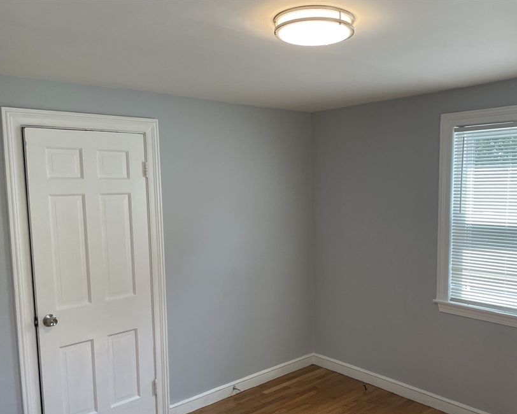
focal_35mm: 32
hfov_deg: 55.3
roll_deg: +2.1
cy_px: 244
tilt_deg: -6.4
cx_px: 306
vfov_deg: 45.6
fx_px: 490
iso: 32
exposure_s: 1/121
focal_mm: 4.2
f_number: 1.6
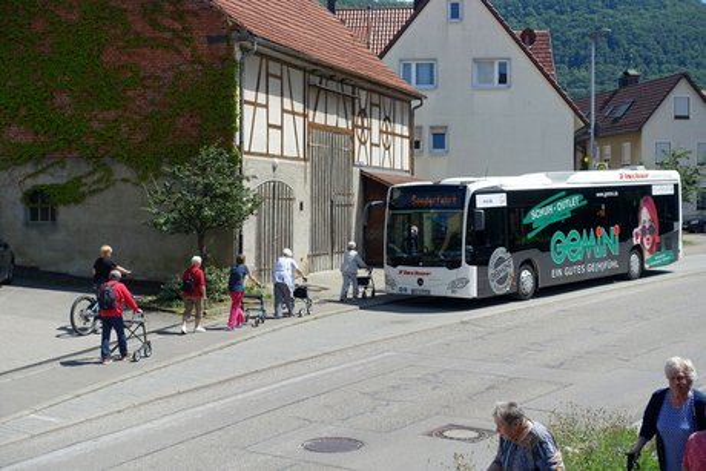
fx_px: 1138
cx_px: 353
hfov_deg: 34.5
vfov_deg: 23.4
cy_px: 236
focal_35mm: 58
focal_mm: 21.39
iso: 200
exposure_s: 1/200
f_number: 4
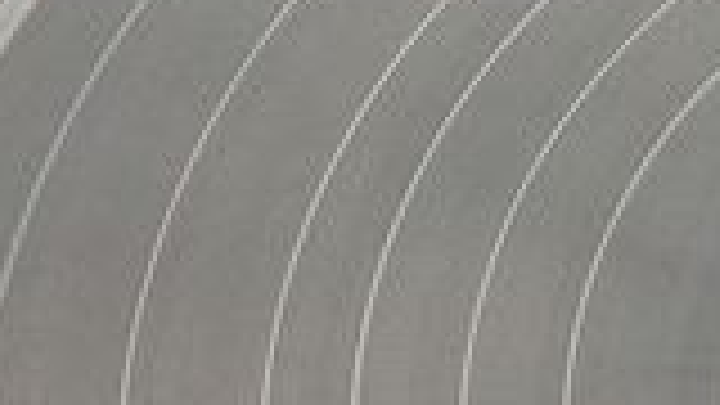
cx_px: 1292
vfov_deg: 5.0
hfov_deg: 8.7
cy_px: 826
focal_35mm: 238
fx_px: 4544
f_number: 2.4
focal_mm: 4.28
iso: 80
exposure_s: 1/120
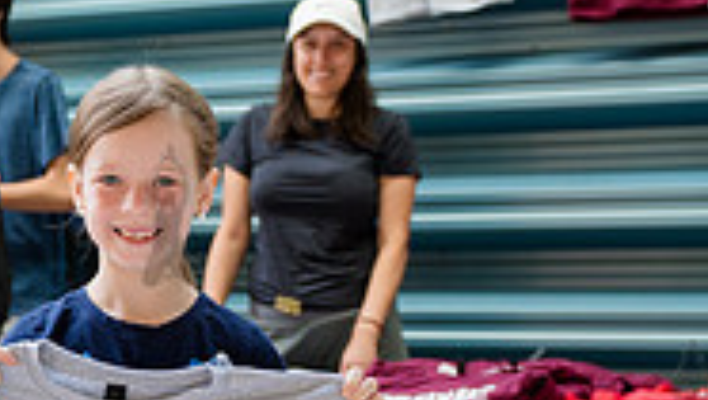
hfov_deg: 22.9
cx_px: 152
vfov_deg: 12.7
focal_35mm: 92
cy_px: 530
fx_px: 1729
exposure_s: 1/320
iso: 400
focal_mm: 24
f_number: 2.8
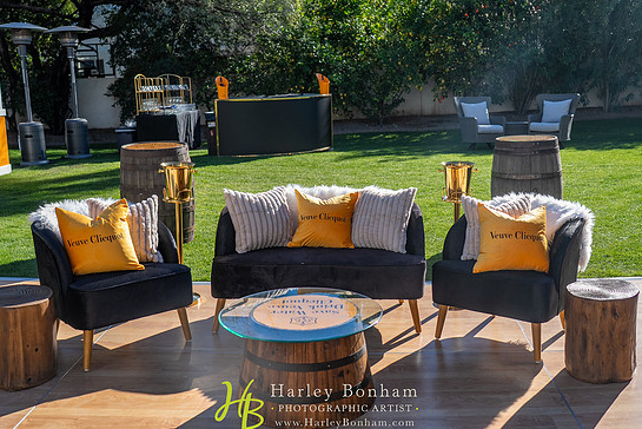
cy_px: 190
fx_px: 696
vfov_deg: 34.2
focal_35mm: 39
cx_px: 345
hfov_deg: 49.5
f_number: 4
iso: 320
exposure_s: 1/1600
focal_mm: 34
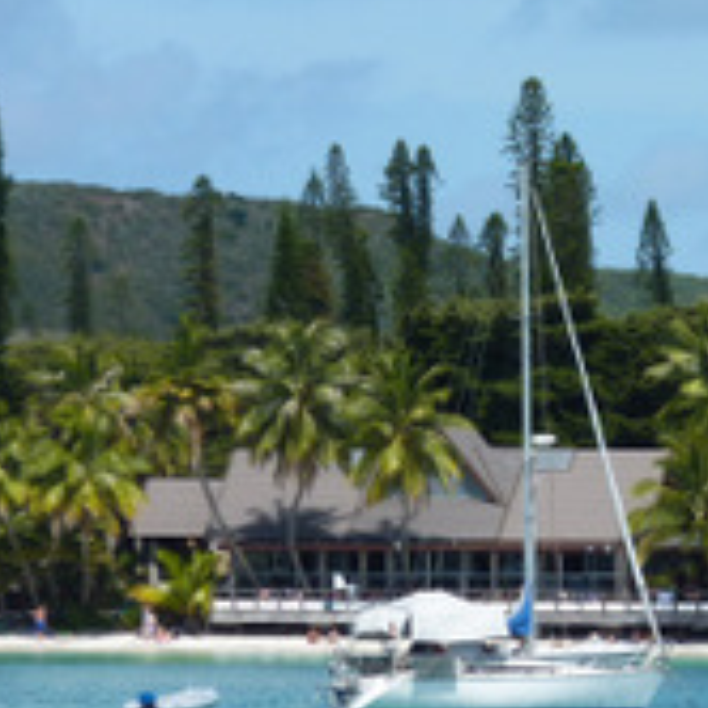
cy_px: 435
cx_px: 793
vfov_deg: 3.9
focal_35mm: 447
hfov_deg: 3.9
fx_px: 10344
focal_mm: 34.4
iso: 80
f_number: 5.6
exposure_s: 1/400
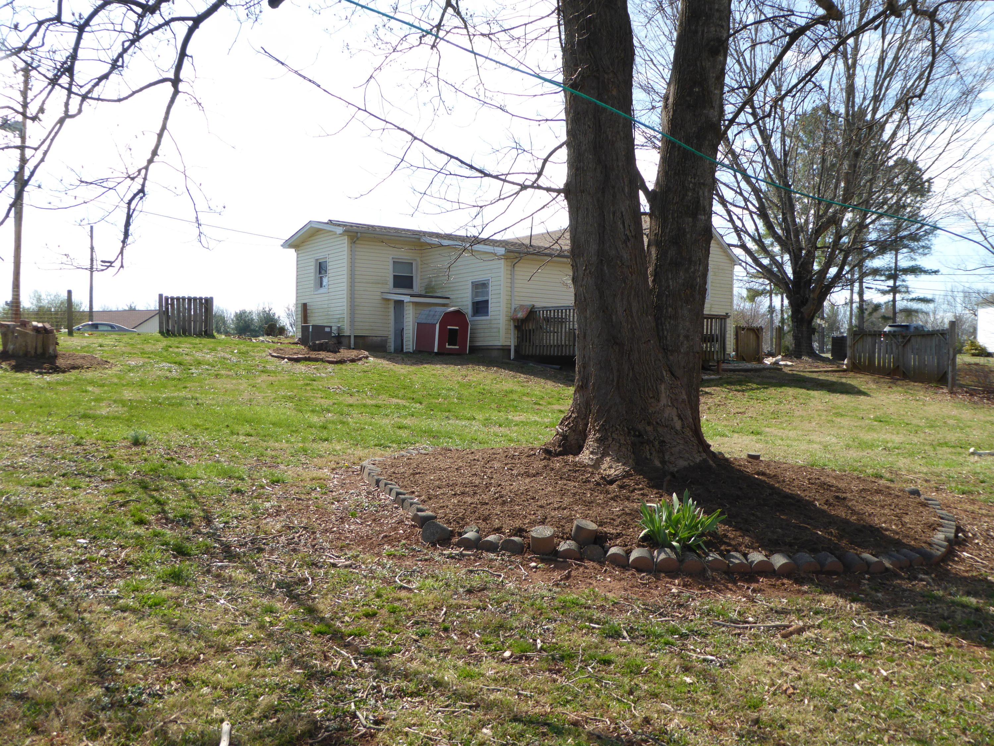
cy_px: 373
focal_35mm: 31
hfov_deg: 58.4
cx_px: 497
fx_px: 890
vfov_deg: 45.4
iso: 100
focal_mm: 5.4
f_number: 3.5
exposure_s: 1/500
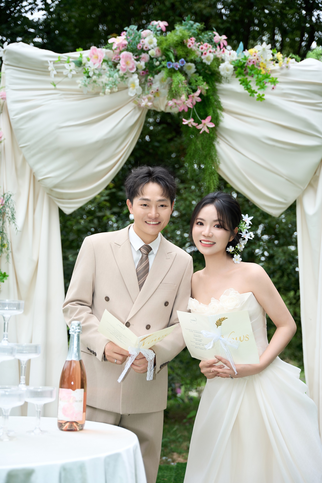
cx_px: 161
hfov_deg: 28.3
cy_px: 242
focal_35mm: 48
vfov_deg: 41.4
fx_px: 639
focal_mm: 47.6
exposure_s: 1/160
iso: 100
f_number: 2.8
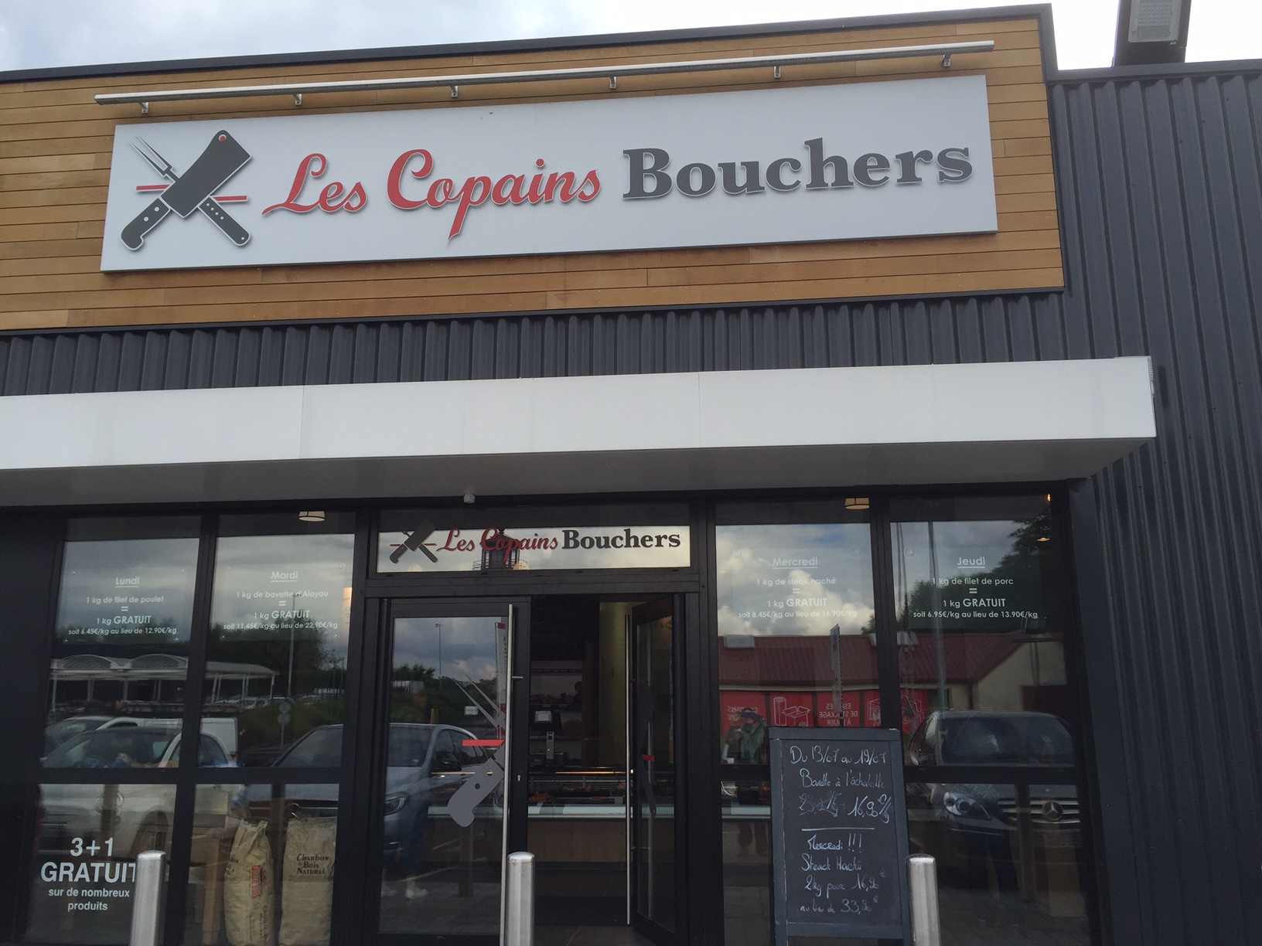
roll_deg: -0.7
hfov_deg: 61.7
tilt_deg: +13.4
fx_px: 1057
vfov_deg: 48.2
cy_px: 473
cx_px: 631
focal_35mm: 29
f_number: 2.2
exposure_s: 1/860
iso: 32
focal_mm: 4.15
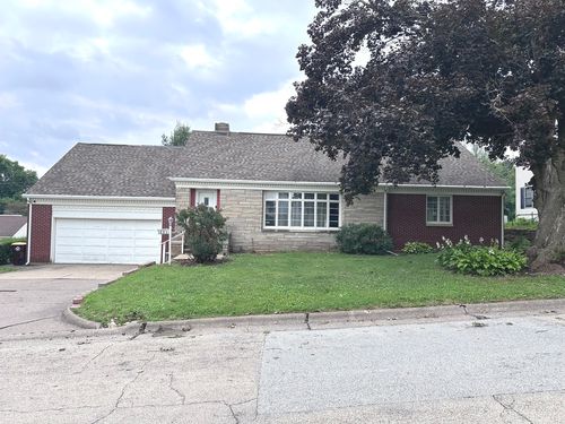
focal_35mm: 24
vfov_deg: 56.8
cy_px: 212
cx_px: 282
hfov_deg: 71.6
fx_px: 392
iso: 80
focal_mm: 6.86
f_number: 1.78
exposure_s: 1/822
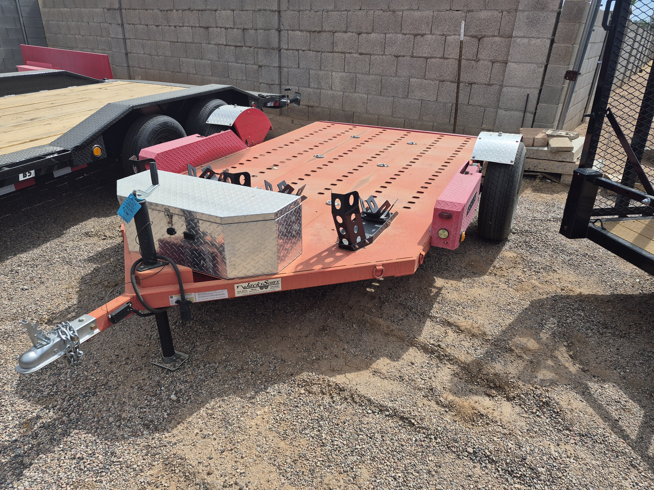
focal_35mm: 23
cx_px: 327
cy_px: 245
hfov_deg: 73.9
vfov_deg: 58.9
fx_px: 435
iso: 80
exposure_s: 1/7552
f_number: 1.8
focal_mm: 5.4
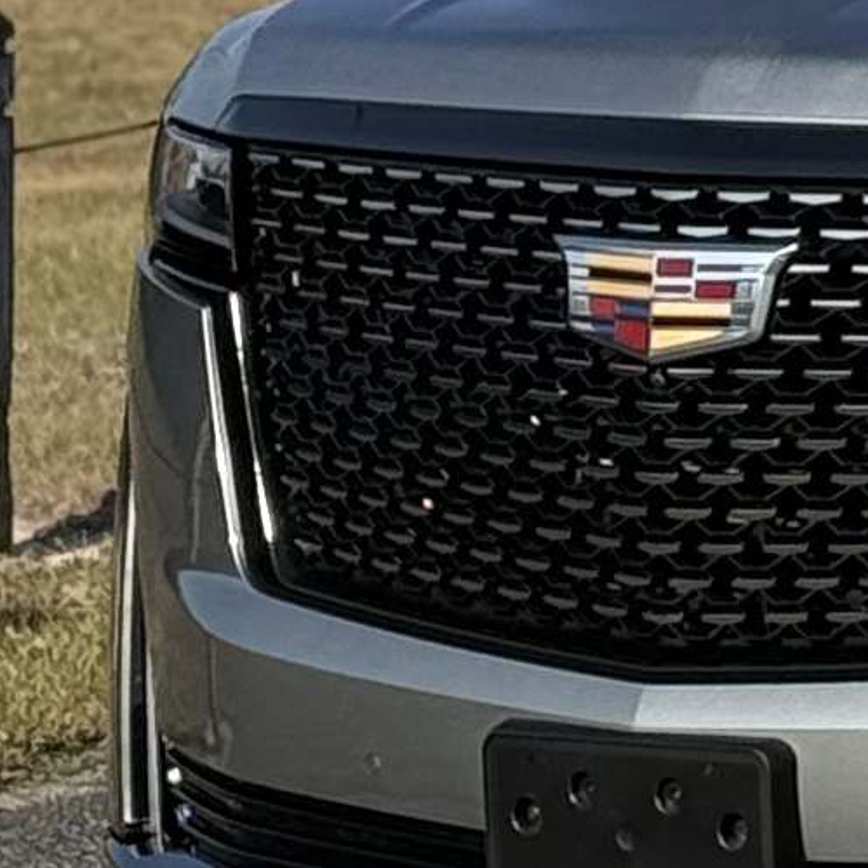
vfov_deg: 5.1
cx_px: 1853
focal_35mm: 343
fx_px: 9731
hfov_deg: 5.0
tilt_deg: -0.2
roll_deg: -2.5
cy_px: -475
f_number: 1.78
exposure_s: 1/4878
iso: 64
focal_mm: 6.76
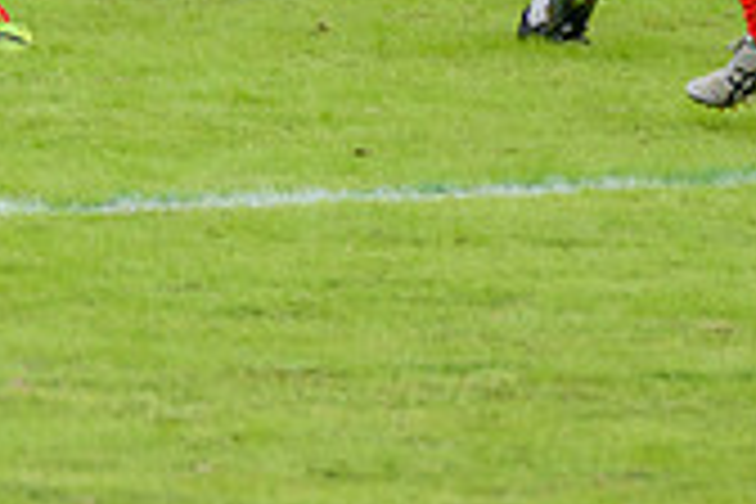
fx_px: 23623
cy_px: -188
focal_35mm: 1125
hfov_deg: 1.8
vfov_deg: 1.2
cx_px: -137
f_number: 6.3
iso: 800
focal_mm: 260
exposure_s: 1/2000
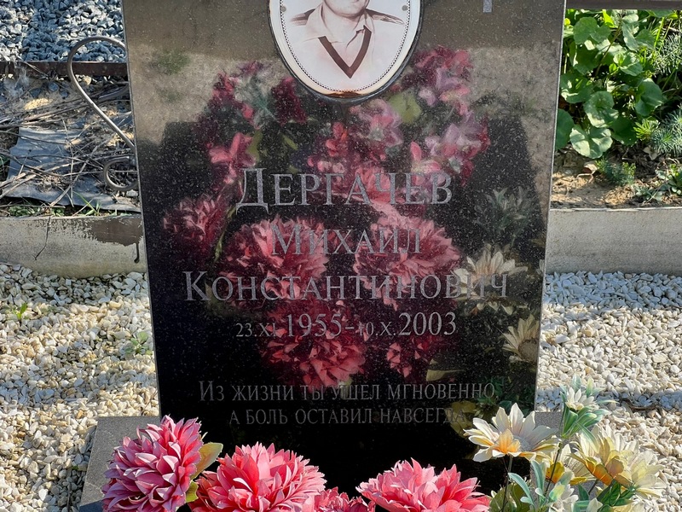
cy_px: 256
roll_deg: -1.7
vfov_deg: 19.1
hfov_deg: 25.3
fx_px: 1517
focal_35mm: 77
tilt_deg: -33.7
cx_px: 341
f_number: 2.8
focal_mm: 9
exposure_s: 1/222
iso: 32
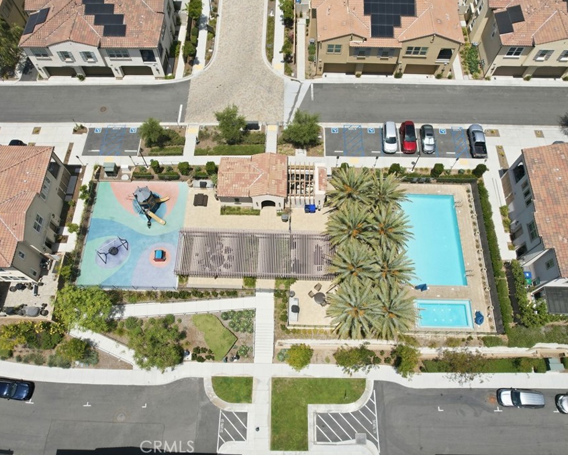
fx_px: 420
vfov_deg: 56.8
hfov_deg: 68.1
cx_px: 274
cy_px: 227
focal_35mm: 25
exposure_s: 1/3200
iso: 120
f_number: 2.8
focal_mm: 8.4
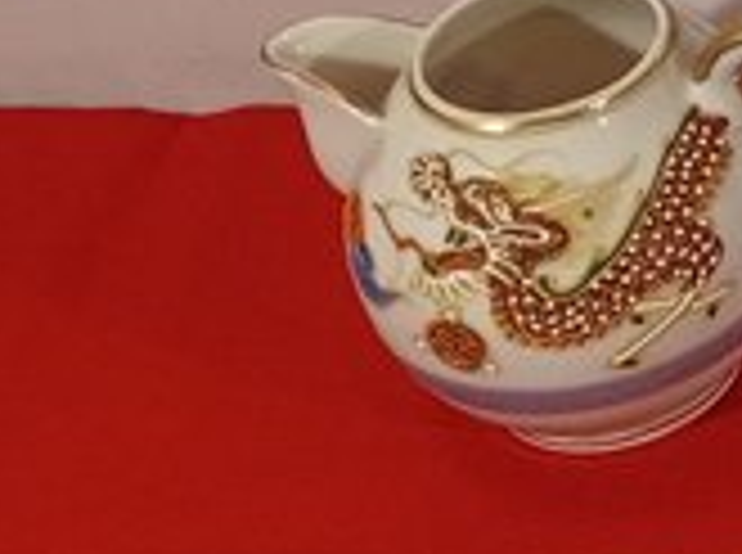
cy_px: -284
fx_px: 3722
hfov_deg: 10.0
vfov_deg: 8.3
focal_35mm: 174
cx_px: 1763
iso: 144
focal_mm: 4.7
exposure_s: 1/120
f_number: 1.79
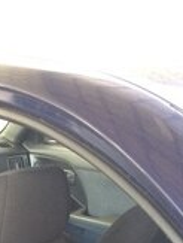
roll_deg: +2.9
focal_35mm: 88
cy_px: 341
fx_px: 618
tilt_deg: -28.0
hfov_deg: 16.4
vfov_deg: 19.8
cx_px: -15
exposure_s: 1/33
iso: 200
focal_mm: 4.15
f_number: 2.2
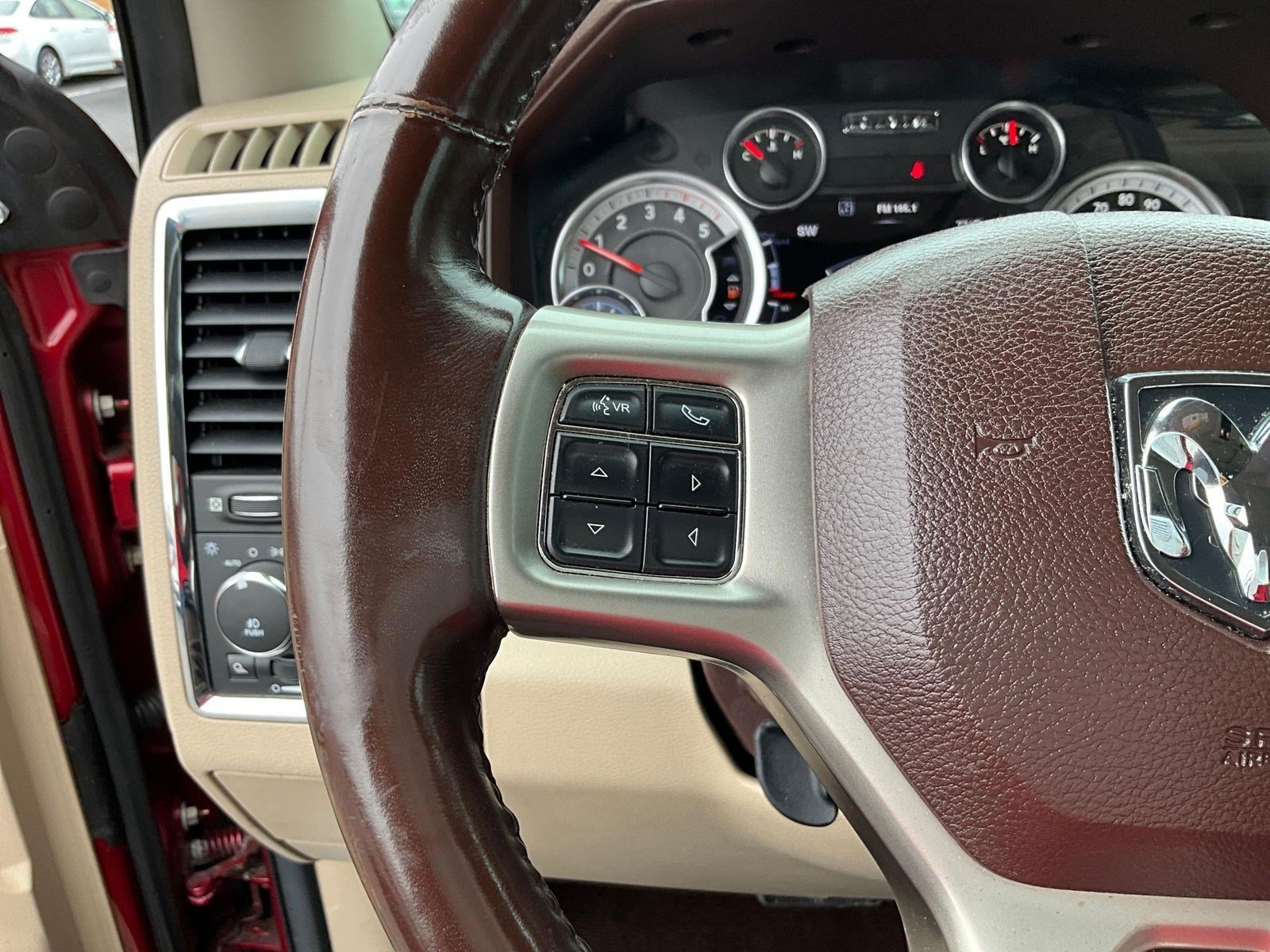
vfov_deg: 48.2
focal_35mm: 29
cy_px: 476
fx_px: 1064
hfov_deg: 61.7
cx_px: 635
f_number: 1.8
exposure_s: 1/122
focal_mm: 3
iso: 25
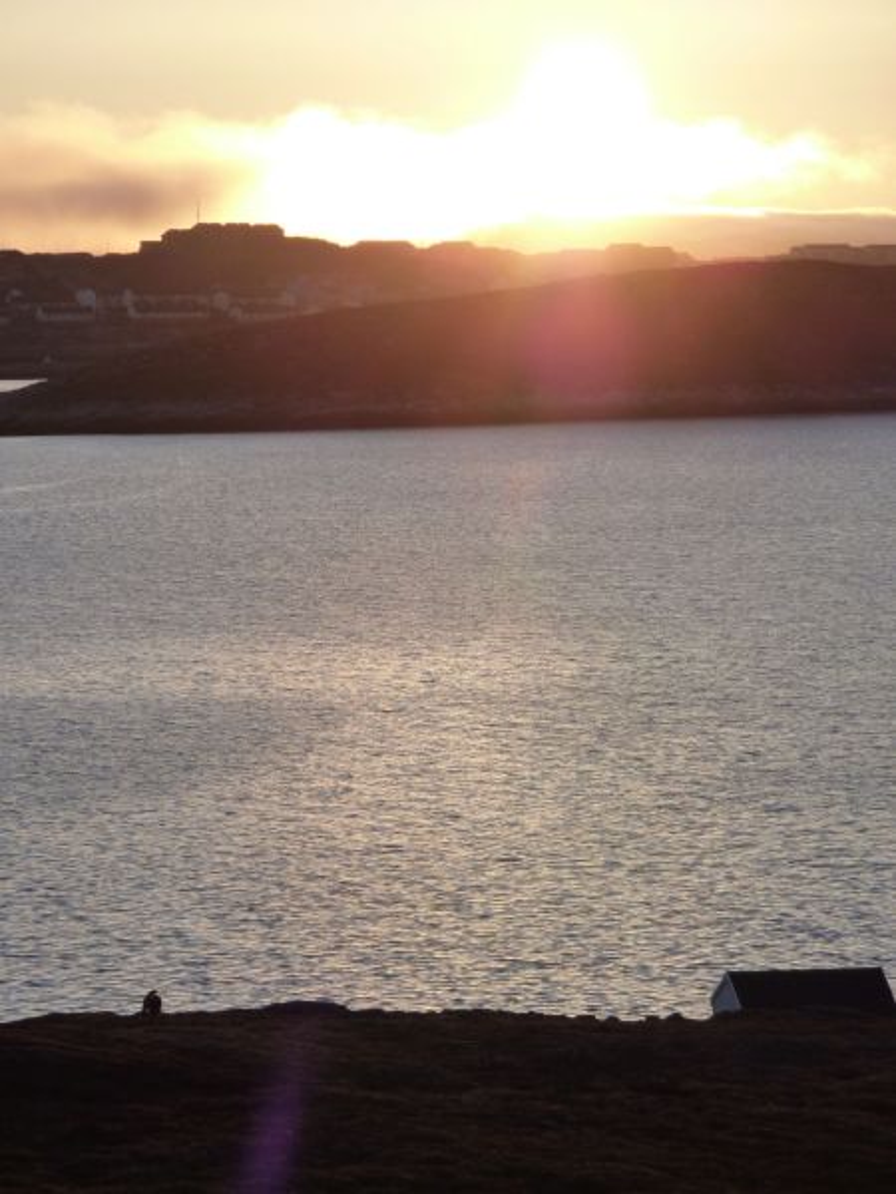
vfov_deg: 14.4
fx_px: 4728
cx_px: 448
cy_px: 597
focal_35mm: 137
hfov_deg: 10.8
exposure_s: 1/320
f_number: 4.5
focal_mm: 22.5
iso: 125
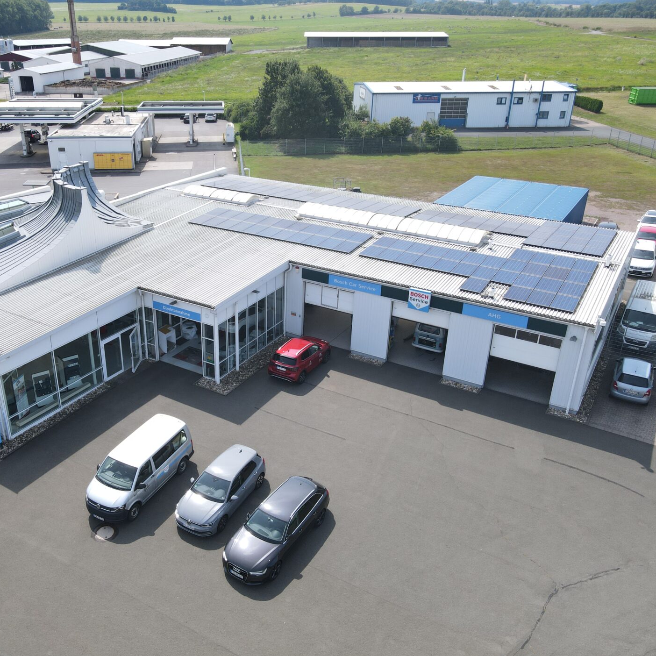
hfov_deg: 55.2
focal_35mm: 29
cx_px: 262
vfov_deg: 55.6
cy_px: 333
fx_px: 622
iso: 100
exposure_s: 1/350
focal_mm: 4.5
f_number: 2.8
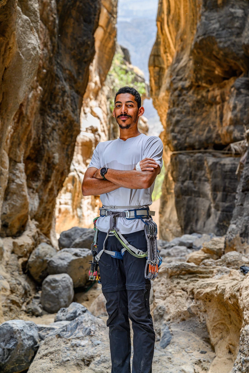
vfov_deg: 28.8
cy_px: 186
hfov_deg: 19.5
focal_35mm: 70
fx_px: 726
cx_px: 124
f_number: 4.5
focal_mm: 70
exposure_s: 1/250
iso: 320
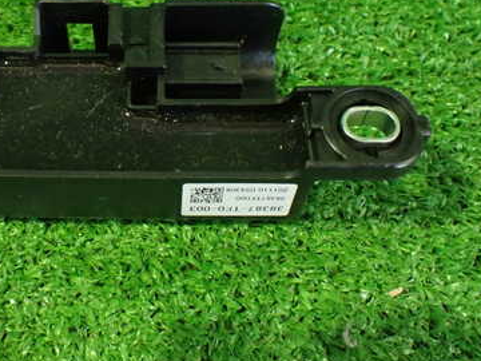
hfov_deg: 37.3
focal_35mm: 50
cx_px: 126
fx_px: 695
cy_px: 111
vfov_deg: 28.8
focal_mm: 5.4
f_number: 2.3
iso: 1000
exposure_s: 1/30
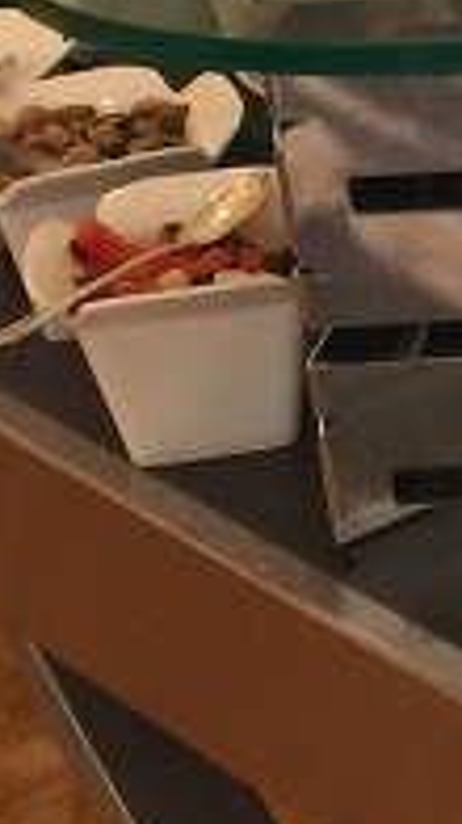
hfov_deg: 7.0
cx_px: 1476
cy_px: -122
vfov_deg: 13.8
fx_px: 3316
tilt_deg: -18.1
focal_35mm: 152
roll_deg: +1.4
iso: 64
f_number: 2.2
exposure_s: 1/15
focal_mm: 4.15
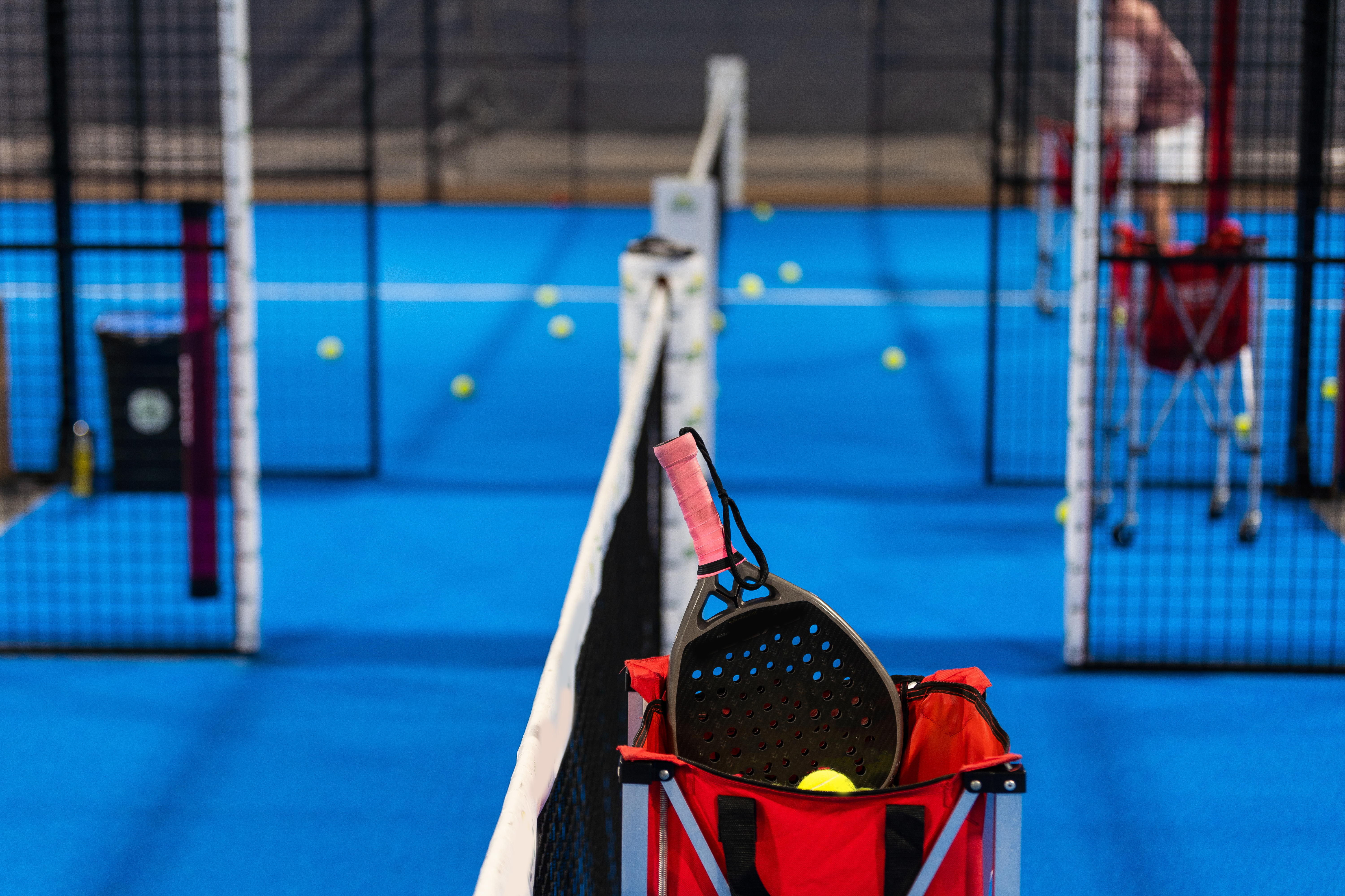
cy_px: 448
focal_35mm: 70
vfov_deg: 19.5
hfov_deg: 28.8
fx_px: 2615
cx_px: 672
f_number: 2.8
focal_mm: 70
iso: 200
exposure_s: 1/50
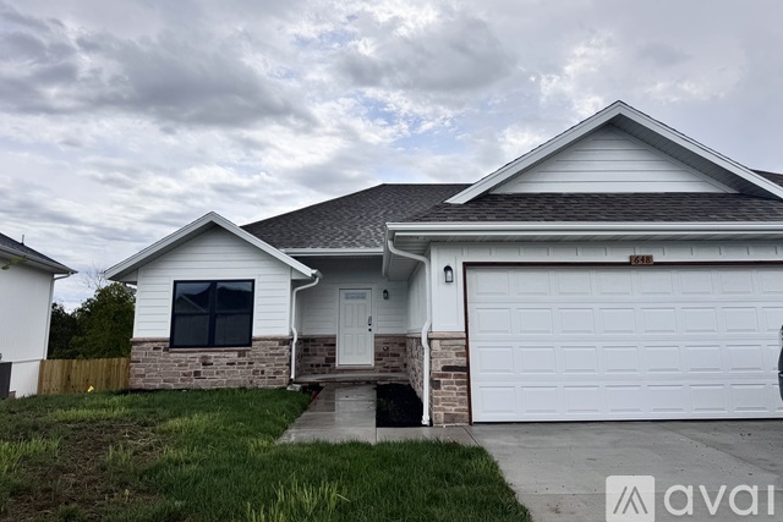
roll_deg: +0.6
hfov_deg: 69.4
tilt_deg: +11.7
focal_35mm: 26
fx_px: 566
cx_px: 396
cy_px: 219
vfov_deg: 49.4
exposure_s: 1/12346
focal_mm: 6.76
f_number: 1.78
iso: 80
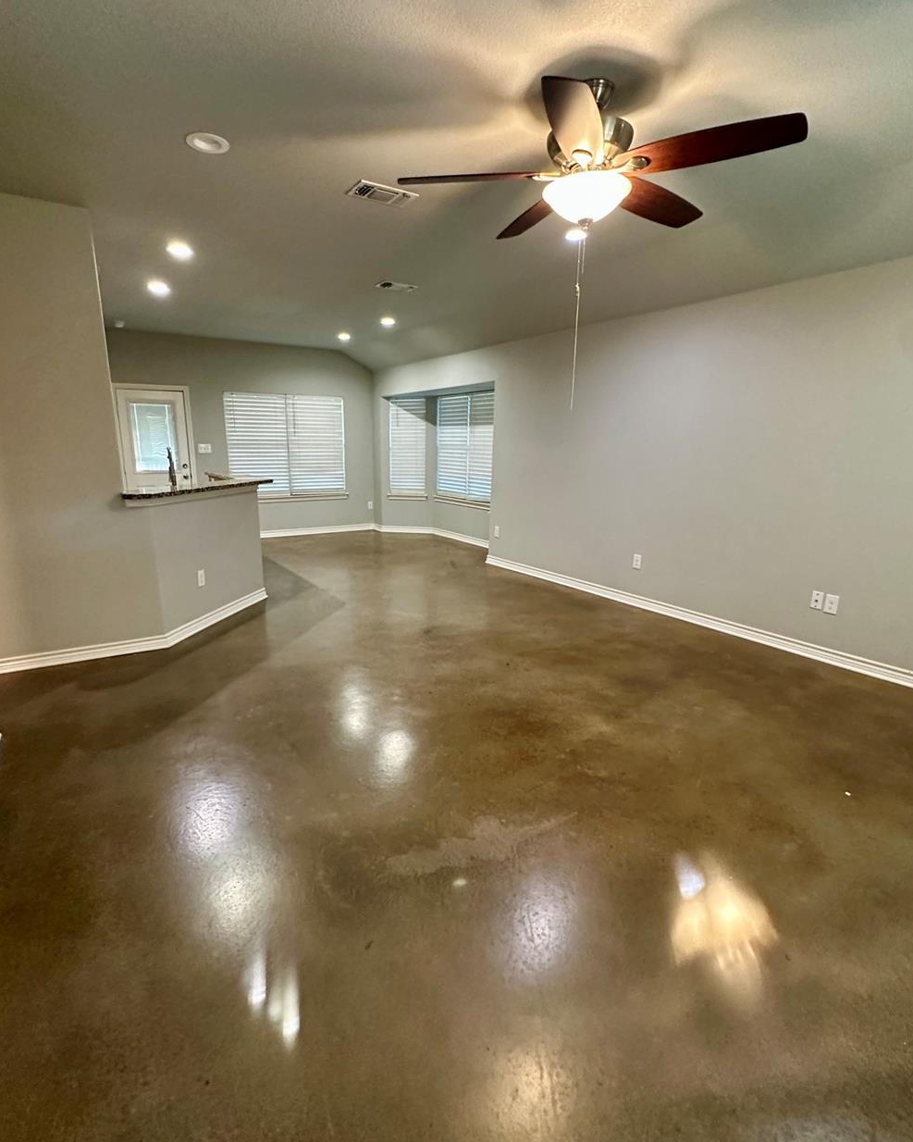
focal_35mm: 17
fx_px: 574
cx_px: 437
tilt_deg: -11.0
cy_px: 592
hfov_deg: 76.9
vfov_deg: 89.6
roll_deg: -0.8
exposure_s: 1/60
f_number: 2.2
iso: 400
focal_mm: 2.22
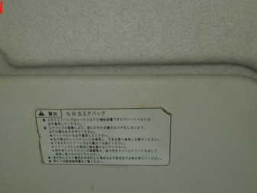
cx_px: 94
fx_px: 401
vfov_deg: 26.2
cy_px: 173
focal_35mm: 54
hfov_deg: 35.3
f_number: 2.3
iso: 400
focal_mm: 5.4
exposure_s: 1/30
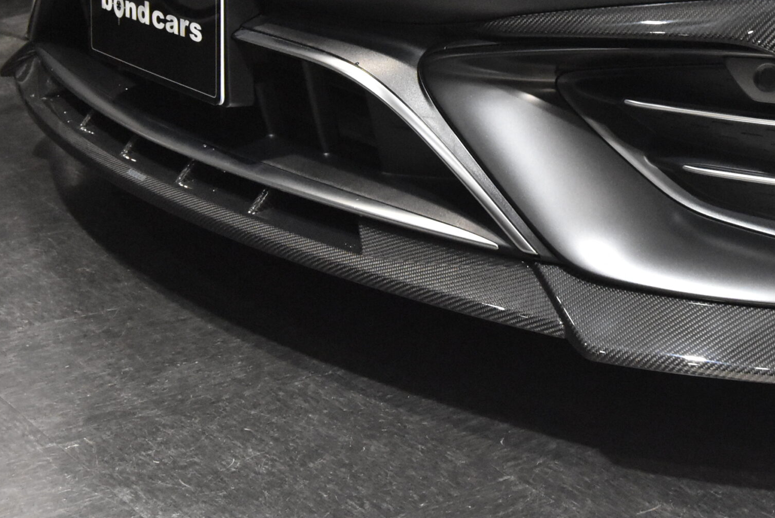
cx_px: 600
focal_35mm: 79
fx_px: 1698
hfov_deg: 25.3
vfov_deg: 17.2
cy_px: 84
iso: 6400
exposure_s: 1/50
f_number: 8
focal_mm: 31
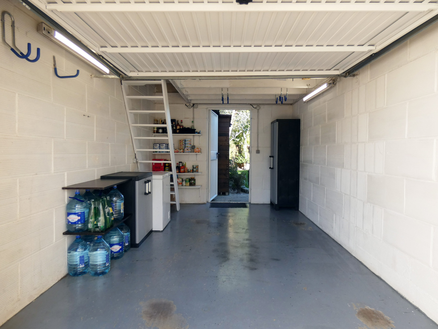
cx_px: 219
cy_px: 164
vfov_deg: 66.0
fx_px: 253
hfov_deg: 81.7
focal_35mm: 20
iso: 80
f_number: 2.8
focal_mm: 3.6
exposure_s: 1/200
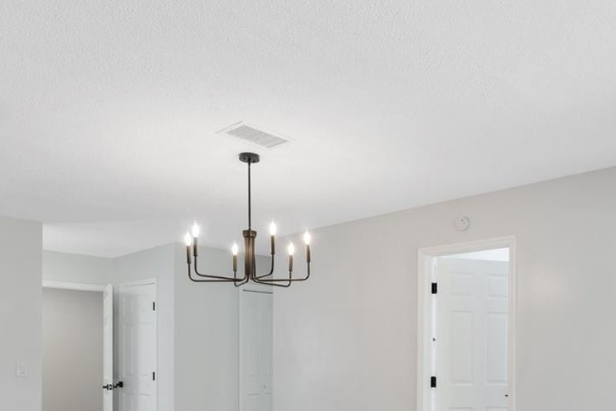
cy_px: 346
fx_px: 587
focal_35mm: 34
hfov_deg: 54.4
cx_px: 402
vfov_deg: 36.8
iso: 100
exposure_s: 1/3
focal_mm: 10.4
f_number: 8
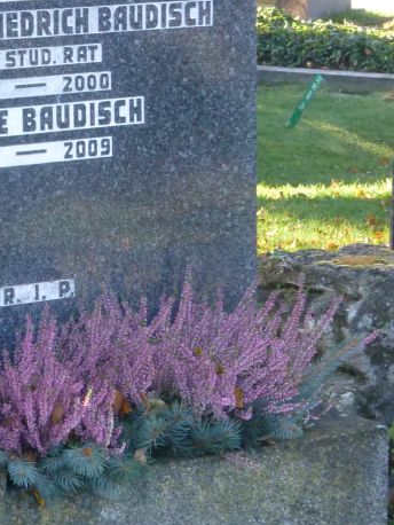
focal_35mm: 163
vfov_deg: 12.1
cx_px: -46
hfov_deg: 9.0
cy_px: 124
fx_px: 2471
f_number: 5
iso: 800
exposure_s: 1/250
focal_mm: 12.5
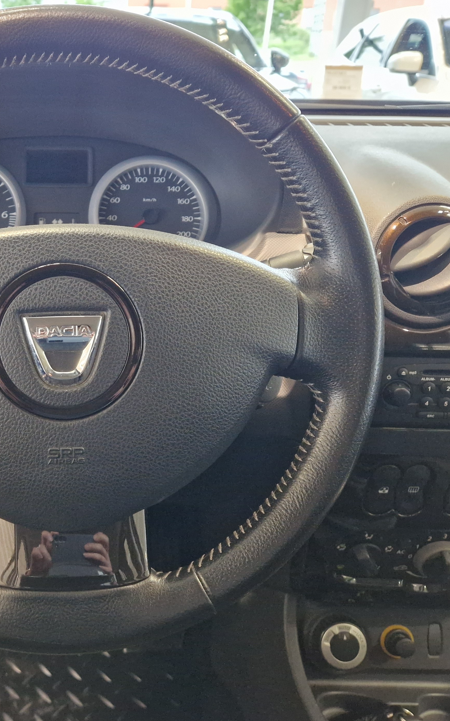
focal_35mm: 35
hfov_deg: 34.5
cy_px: 354
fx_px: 687
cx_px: 55
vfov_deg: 55.3
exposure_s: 1/100
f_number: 1.8
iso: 640
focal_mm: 5.4
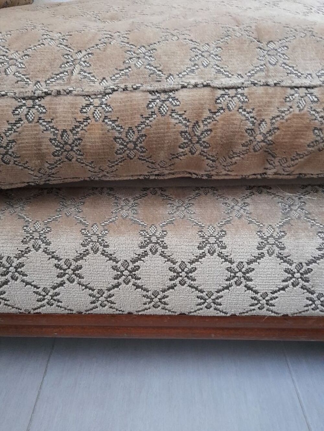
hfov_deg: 54.9
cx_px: 162
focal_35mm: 25
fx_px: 312
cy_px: 216
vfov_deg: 69.4
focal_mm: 4.6
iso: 500
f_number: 2
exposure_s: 1/25
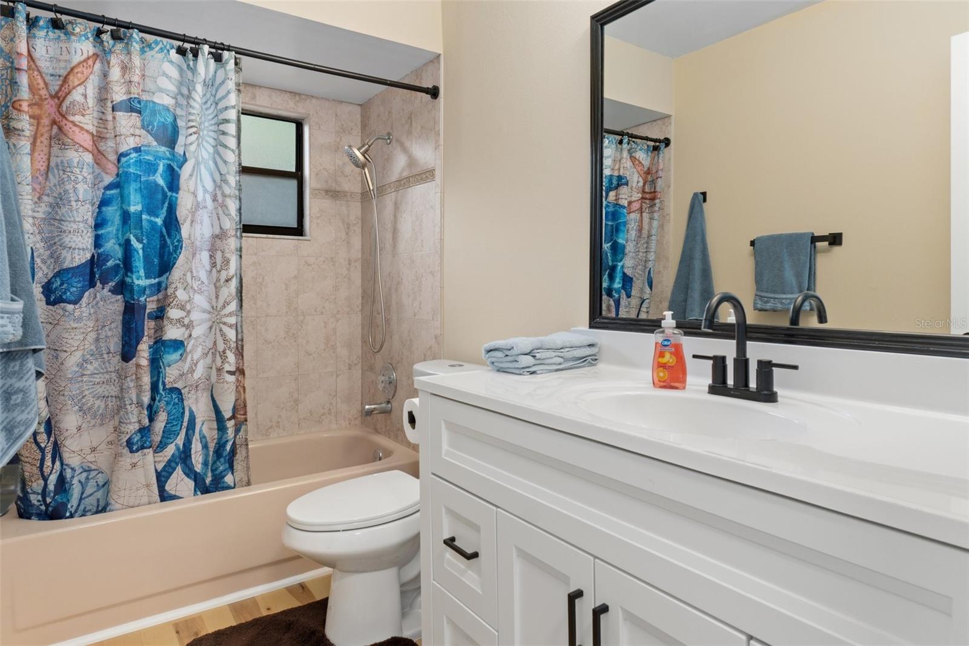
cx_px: 484
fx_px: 565
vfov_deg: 59.5
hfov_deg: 81.2
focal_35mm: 21
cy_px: 323
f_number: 8
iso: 320
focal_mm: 14
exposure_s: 1/1.25
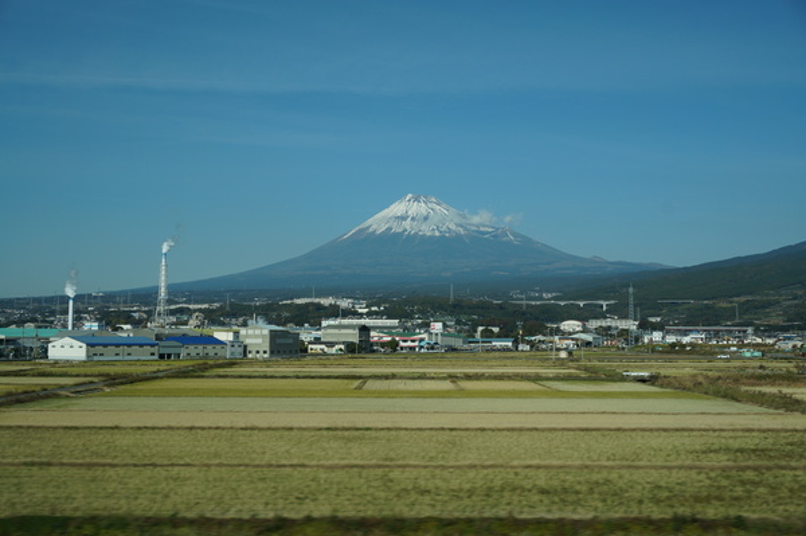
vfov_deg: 34.2
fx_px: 872
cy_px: 268
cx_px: 403
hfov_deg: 49.6
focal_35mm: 39
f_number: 9
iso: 100
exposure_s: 1/320
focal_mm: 26
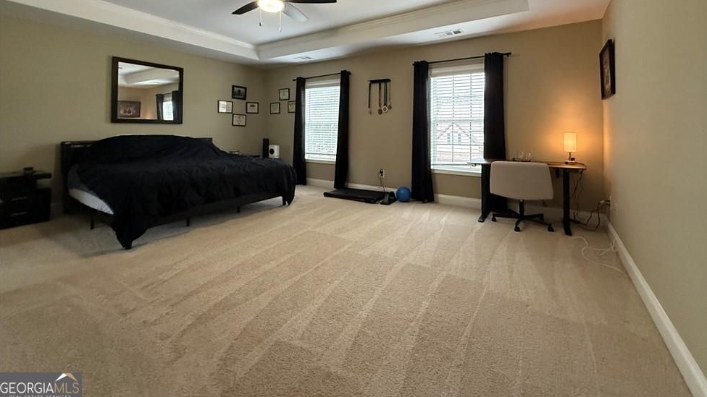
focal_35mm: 16
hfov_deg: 99.3
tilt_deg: +2.0
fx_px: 300
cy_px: 122
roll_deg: -0.1
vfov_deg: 64.7
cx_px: 369
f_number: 2.2
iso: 640
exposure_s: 1/120
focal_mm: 2.22
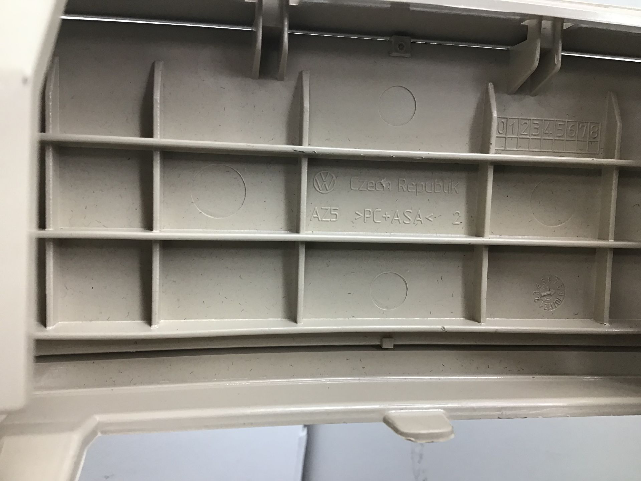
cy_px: 240
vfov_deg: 45.4
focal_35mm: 31
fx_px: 574
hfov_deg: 58.4
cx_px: 320
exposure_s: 1/33
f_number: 2.4
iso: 80
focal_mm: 3.3
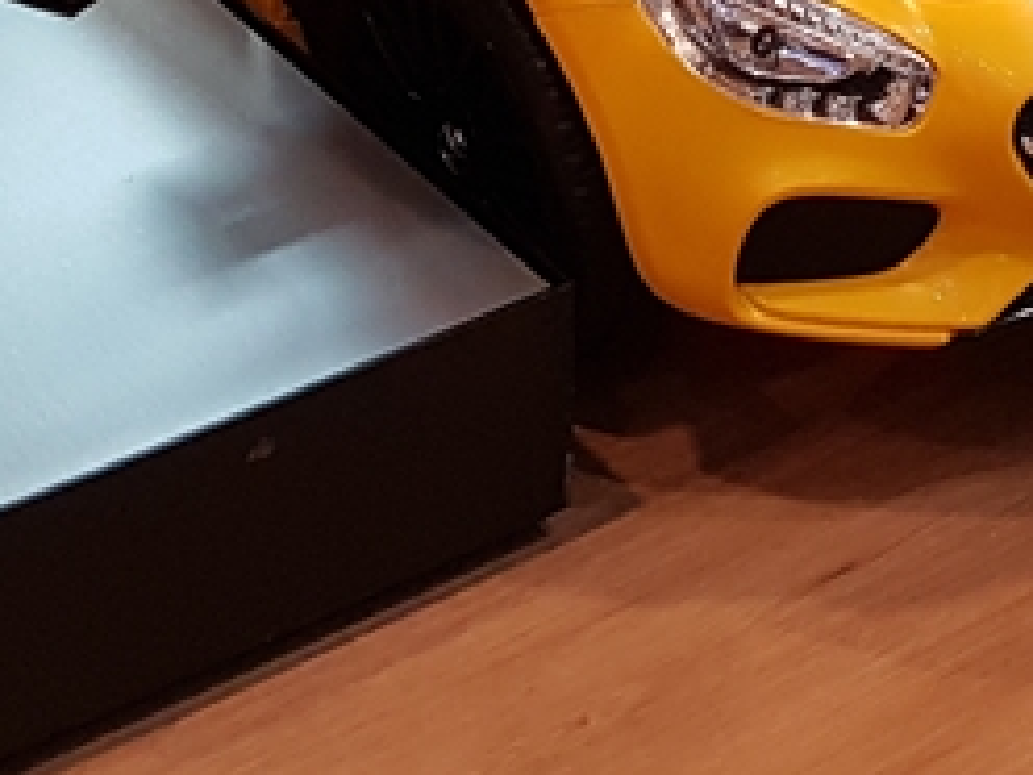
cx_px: 783
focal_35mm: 105
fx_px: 3133
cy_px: -654
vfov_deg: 12.7
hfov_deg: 18.6
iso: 160
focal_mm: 4.2
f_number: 1.7
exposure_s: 1/50
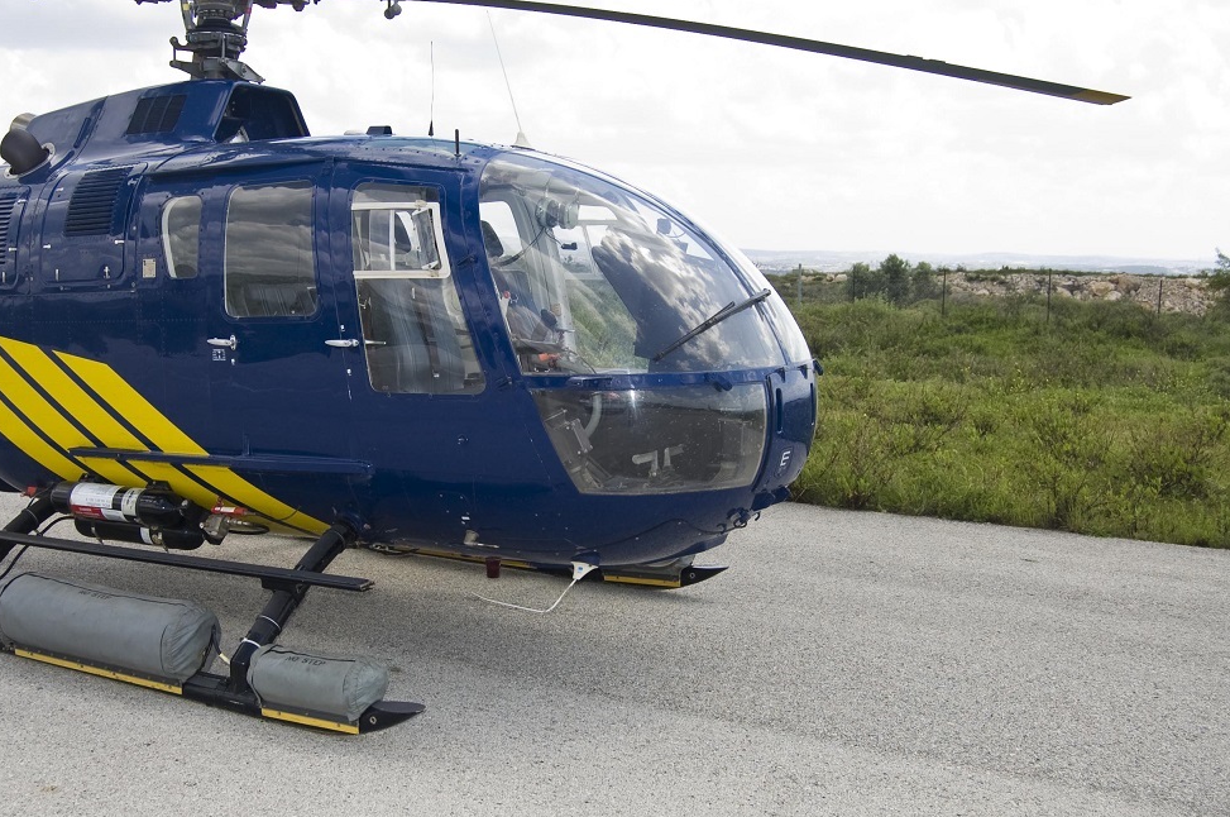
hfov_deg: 51.7
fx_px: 1262
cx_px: 522
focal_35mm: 37
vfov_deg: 35.8
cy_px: 441
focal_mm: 20
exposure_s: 1/500
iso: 250
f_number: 5.6
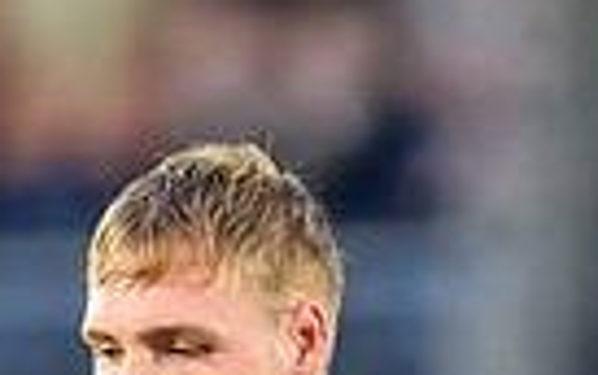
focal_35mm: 2092
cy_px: 891
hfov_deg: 1.0
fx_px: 34136
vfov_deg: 0.6
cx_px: 381
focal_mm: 400
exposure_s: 1/1000
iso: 4000
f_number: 3.2
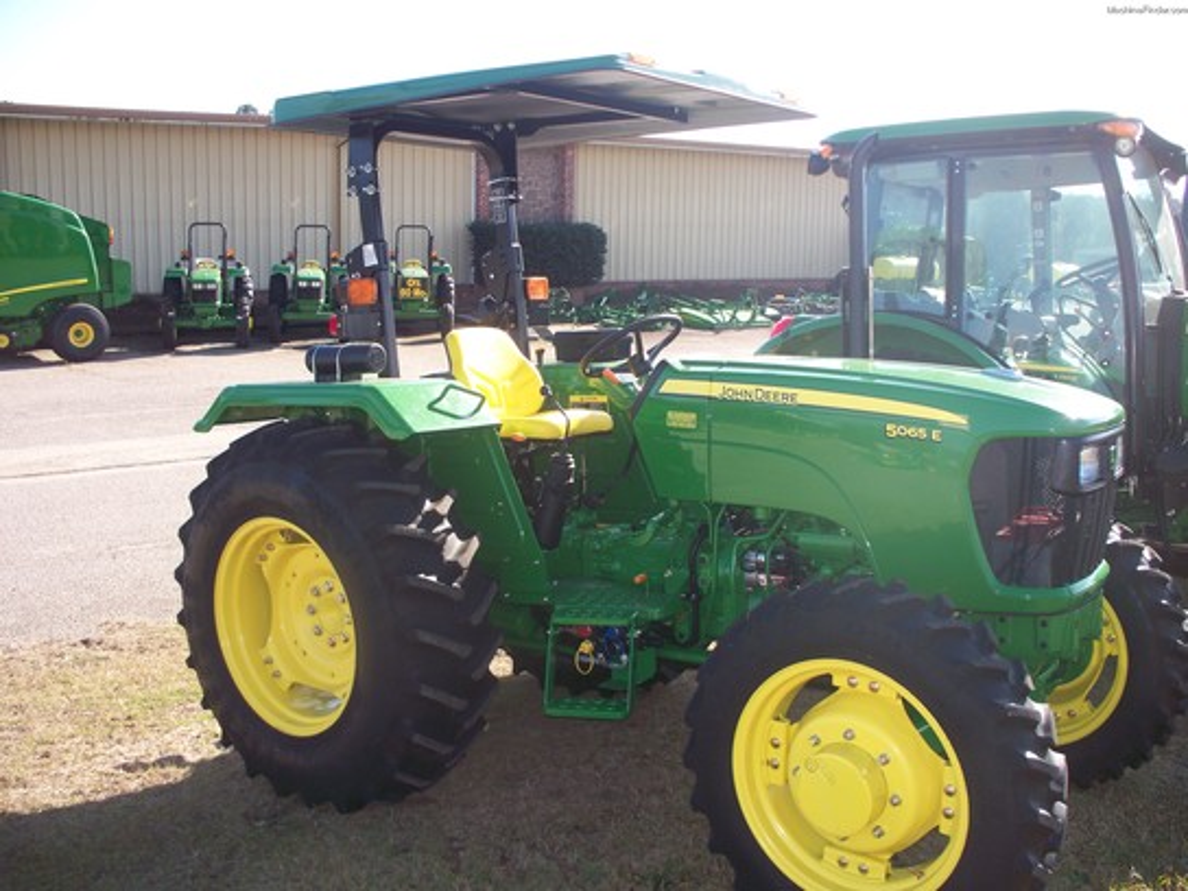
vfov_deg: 40.7
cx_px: 594
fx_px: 1201
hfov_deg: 52.6
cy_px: 446
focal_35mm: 35
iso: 80
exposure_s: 1/400
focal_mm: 7.54
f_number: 2.8
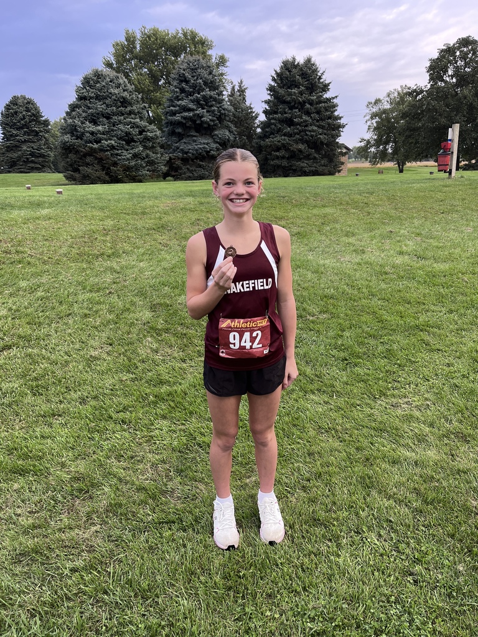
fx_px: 479
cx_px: 239
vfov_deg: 67.3
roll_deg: +1.1
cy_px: 318
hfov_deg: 53.1
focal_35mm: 26
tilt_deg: -18.1
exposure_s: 1/121
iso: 64
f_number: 1.6
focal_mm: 5.1
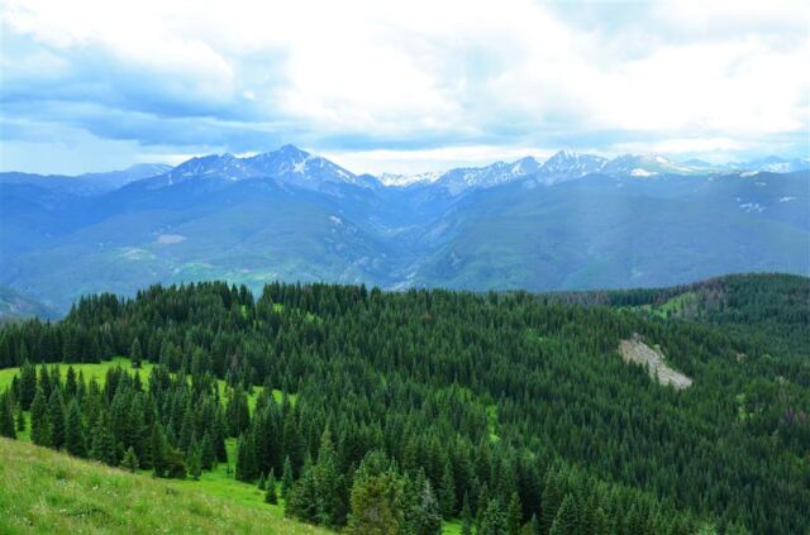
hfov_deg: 46.5
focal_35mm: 42
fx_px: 942
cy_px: 268
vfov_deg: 31.7
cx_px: 405
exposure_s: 1/125
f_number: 11
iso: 180
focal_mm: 28
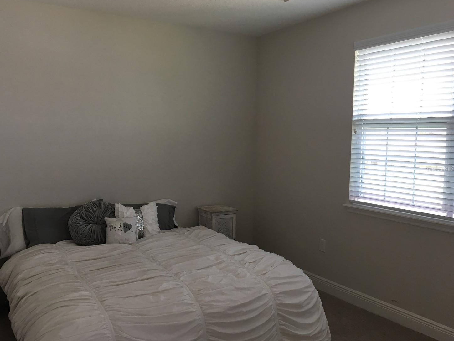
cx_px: 206
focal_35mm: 32
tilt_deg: -3.4
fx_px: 420
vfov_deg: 44.2
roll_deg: +0.3
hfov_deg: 56.7
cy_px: 169
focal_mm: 4.15
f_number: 2.2
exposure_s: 1/30
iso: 25
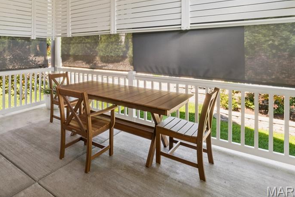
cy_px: 53
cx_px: 89
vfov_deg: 51.2
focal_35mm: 24
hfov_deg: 70.7
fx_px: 197
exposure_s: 1/2
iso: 100
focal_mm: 16
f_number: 22
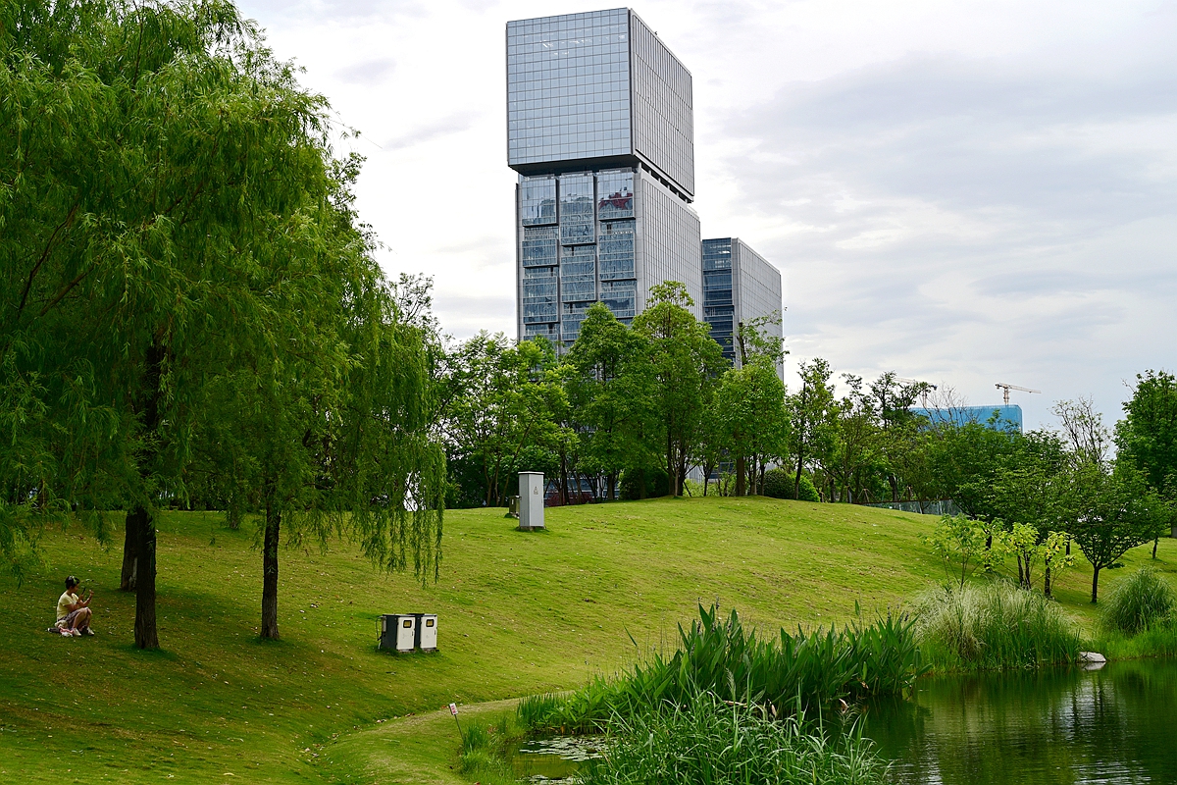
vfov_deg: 27.5
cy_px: 392
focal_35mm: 49
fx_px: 1602
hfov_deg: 40.3
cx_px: 588
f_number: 8
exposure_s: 1/160
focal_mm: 49
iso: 100
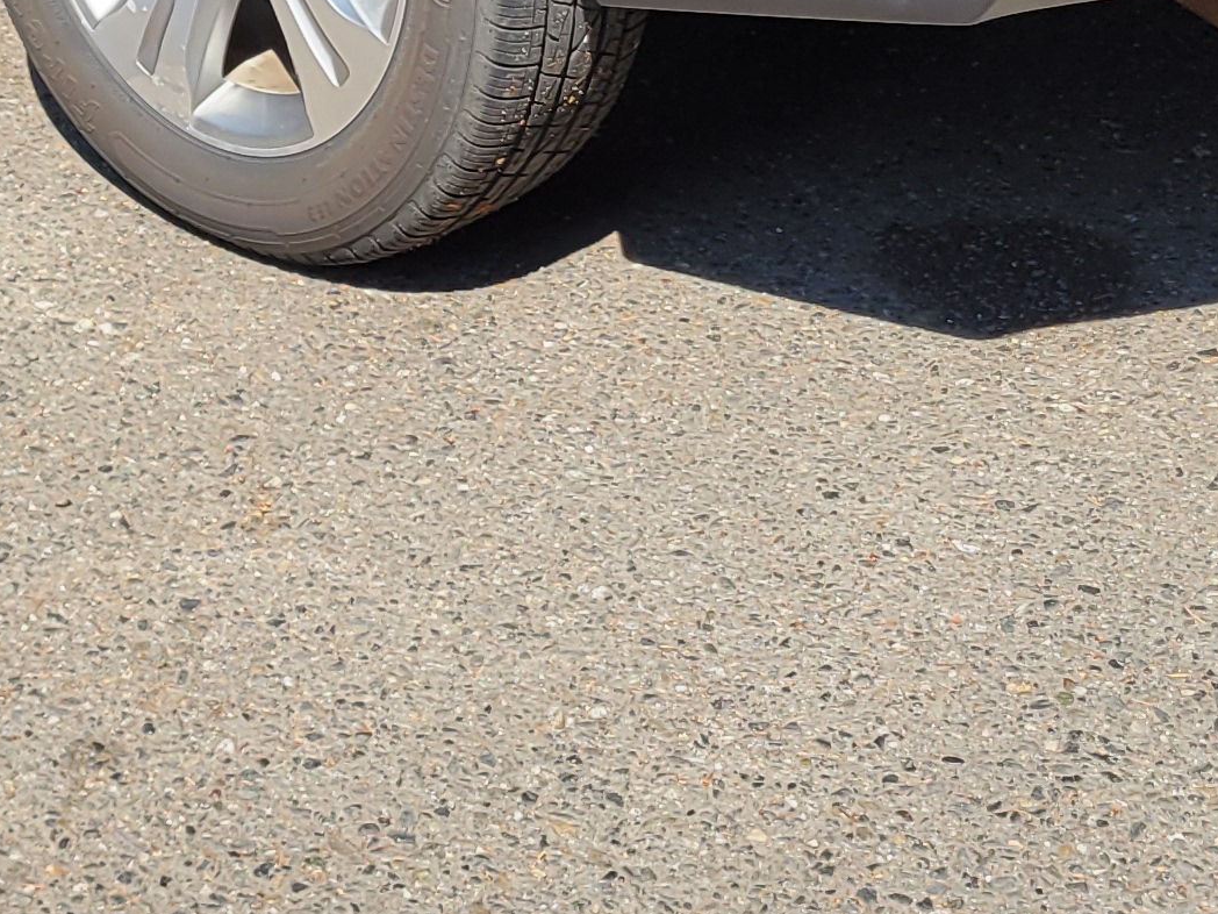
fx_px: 3519
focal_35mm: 100
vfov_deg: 13.2
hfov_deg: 19.5
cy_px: -781
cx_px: 313
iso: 40
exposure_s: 1/734
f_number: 1.8
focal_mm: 5.4
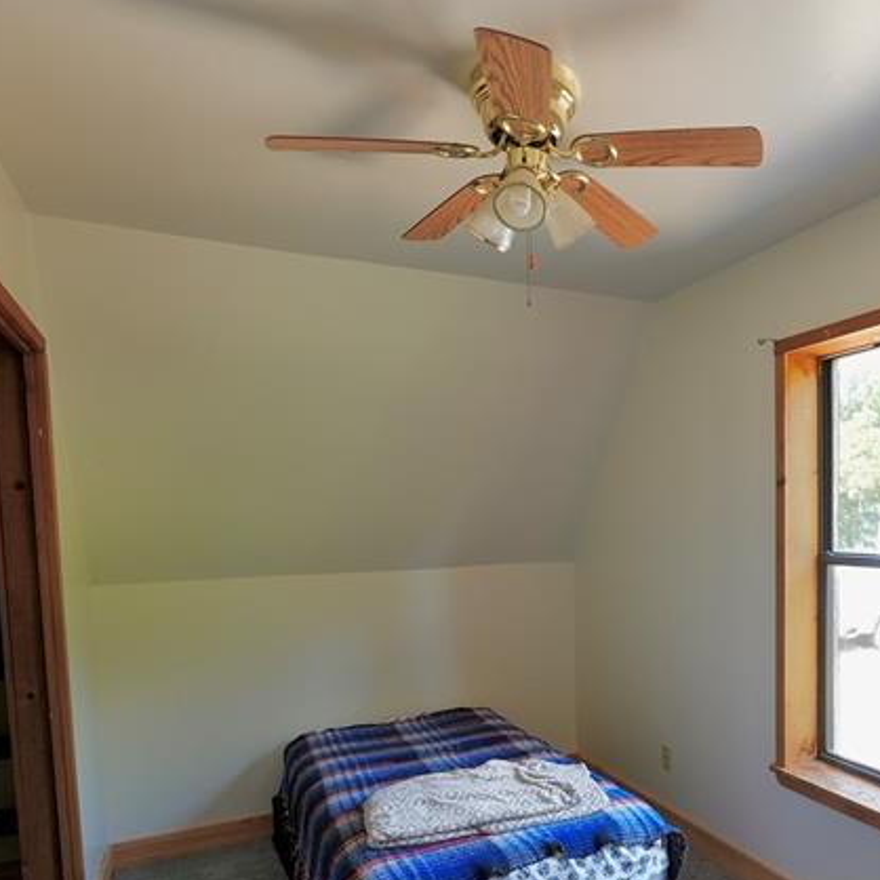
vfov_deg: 61.8
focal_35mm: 25
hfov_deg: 59.6
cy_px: 567
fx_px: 719
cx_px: 659
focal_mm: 12
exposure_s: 1/160
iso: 800
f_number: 4
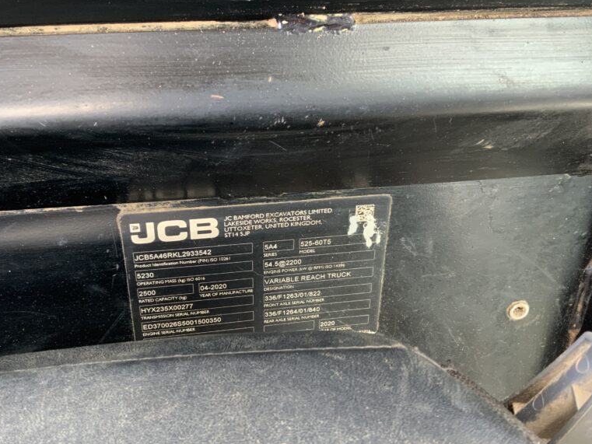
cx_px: 268
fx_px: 667
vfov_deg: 36.8
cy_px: 246
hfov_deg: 47.8
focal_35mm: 39
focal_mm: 3
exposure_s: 1/60
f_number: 1.8
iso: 125
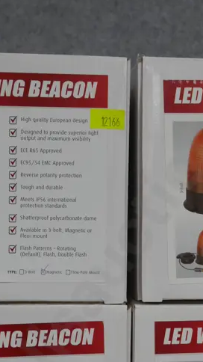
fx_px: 795
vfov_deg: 25.4
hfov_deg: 14.6
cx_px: 116
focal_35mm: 83
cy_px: 262
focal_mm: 18
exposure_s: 1/60
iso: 400
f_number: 4
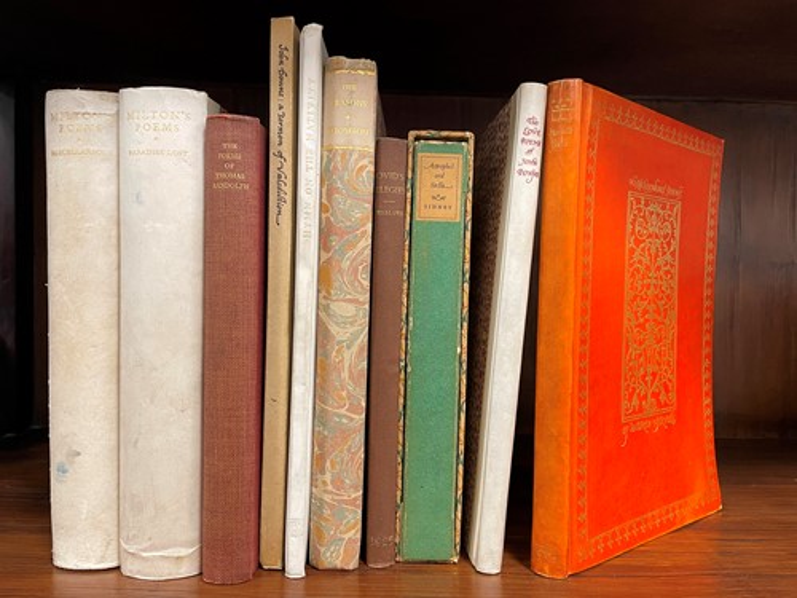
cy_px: 299
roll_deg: -0.8
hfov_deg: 67.3
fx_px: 599
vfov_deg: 53.1
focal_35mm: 26
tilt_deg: -1.5
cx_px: 398
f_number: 1.6
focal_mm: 4.2
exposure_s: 1/50
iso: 125
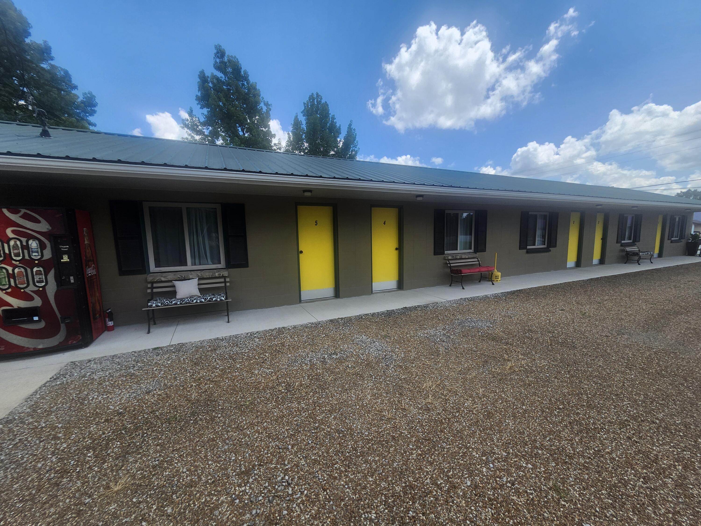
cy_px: 263
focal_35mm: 13
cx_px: 350
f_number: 2.2
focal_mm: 1.74
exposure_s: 1/1087
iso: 40
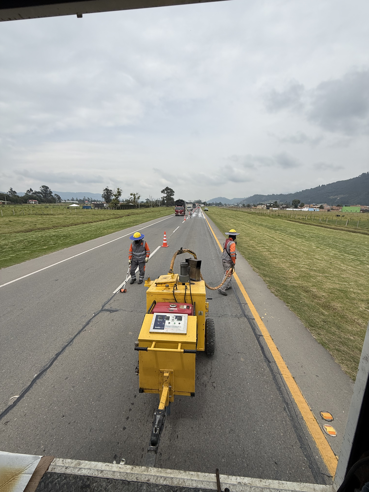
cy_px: 246
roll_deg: -1.5
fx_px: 199
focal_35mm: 14
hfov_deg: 85.7
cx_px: 184
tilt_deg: -11.5
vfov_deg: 102.1
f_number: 2.2
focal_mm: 2.22
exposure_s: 1/3663
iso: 50
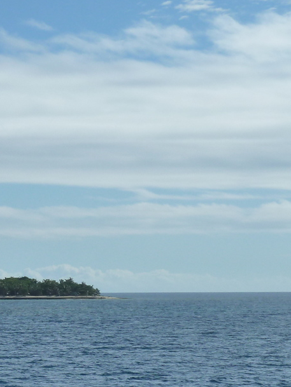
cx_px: -151
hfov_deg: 8.3
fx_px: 1972
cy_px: 318
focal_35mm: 176
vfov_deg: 11.2
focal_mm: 11
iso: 125
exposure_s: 1/800
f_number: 5.6
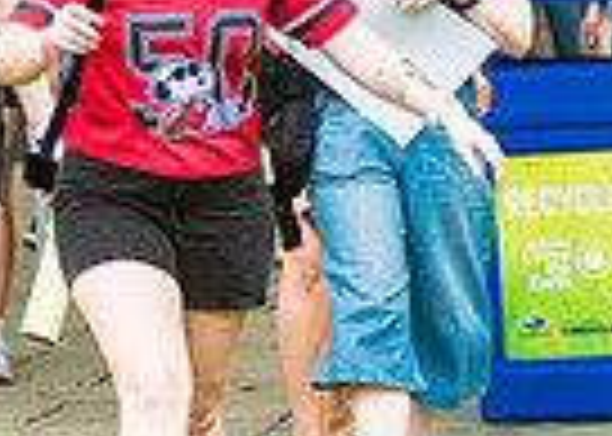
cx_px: 140
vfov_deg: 2.9
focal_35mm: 494
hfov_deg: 4.1
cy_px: 75
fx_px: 8582
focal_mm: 105
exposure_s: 1/640
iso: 1600
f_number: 3.5
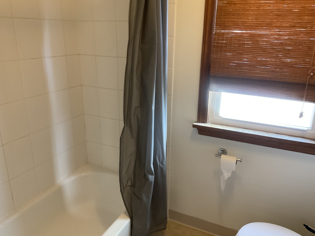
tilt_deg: -18.6
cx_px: 158
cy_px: 118
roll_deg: -1.7
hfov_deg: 61.7
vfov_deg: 48.2
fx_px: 264
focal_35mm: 29
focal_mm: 3
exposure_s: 1/40
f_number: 1.8
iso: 200
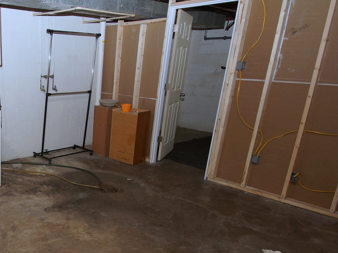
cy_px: 168
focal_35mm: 30
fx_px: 293
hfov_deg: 54.1
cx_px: 49
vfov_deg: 46.1
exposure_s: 1/60
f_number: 4
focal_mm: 10
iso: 400
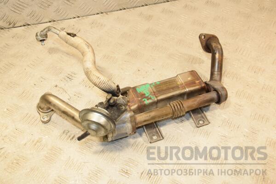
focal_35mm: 45
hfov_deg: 43.6
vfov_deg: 29.9
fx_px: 345
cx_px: 138
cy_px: 92
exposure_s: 1/200
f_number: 5.6
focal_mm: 30
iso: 800
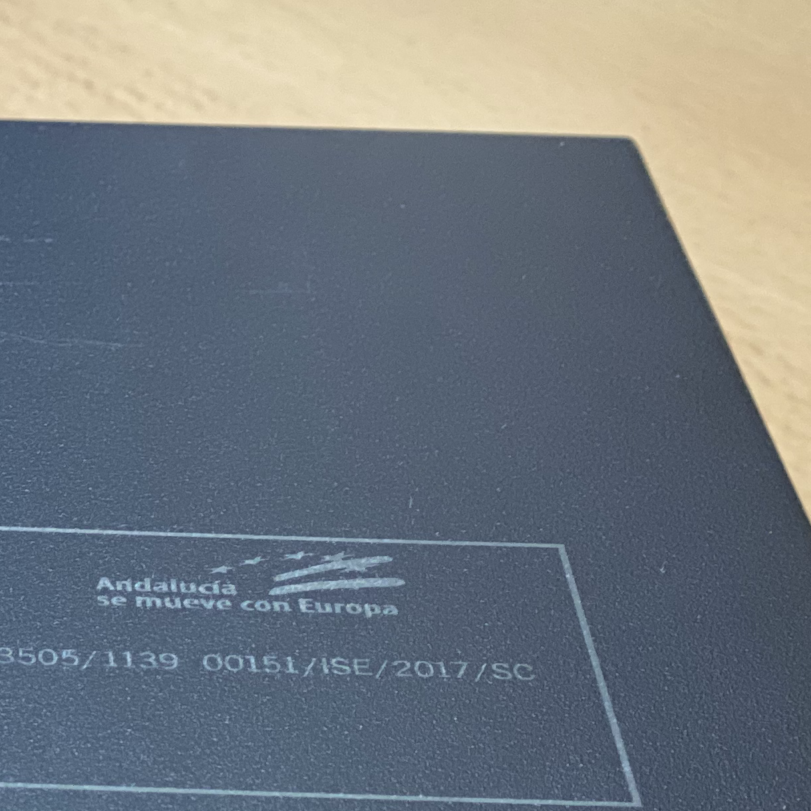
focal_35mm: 152
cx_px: -112
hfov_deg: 11.3
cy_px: 771
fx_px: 4029
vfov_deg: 11.4
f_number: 2
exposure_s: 1/33
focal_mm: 6
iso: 200
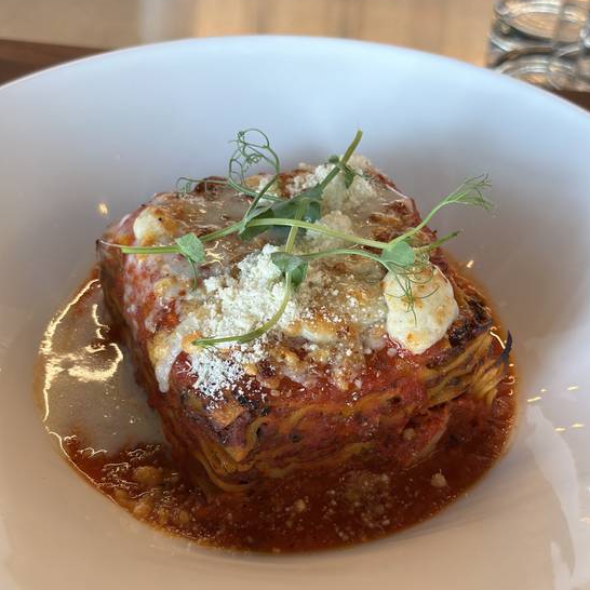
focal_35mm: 57
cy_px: 260
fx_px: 1099
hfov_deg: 30.0
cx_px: 296
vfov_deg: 30.0
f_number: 1.78
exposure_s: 1/120
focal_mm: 6.86
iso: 80
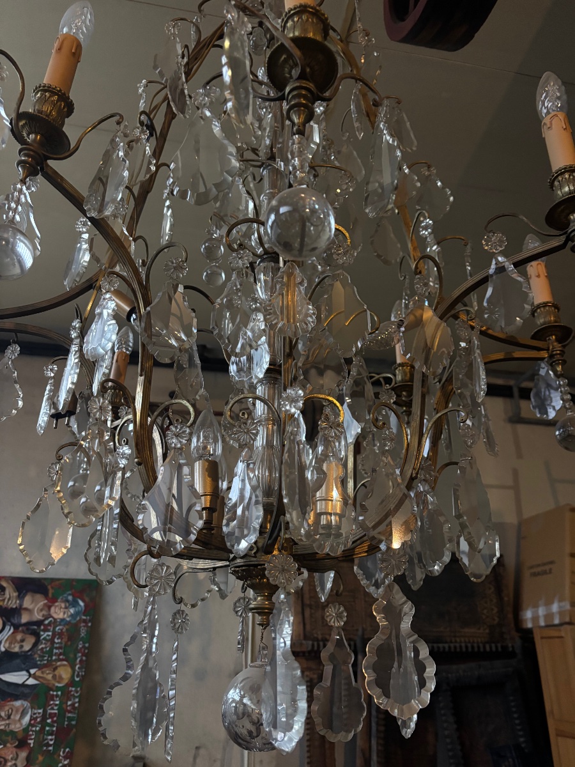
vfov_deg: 67.3
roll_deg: +0.3
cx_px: 288
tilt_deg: +27.7
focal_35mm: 26
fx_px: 576
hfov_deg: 53.1
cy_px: 384
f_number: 1.6
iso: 500
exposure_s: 1/50
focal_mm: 5.96
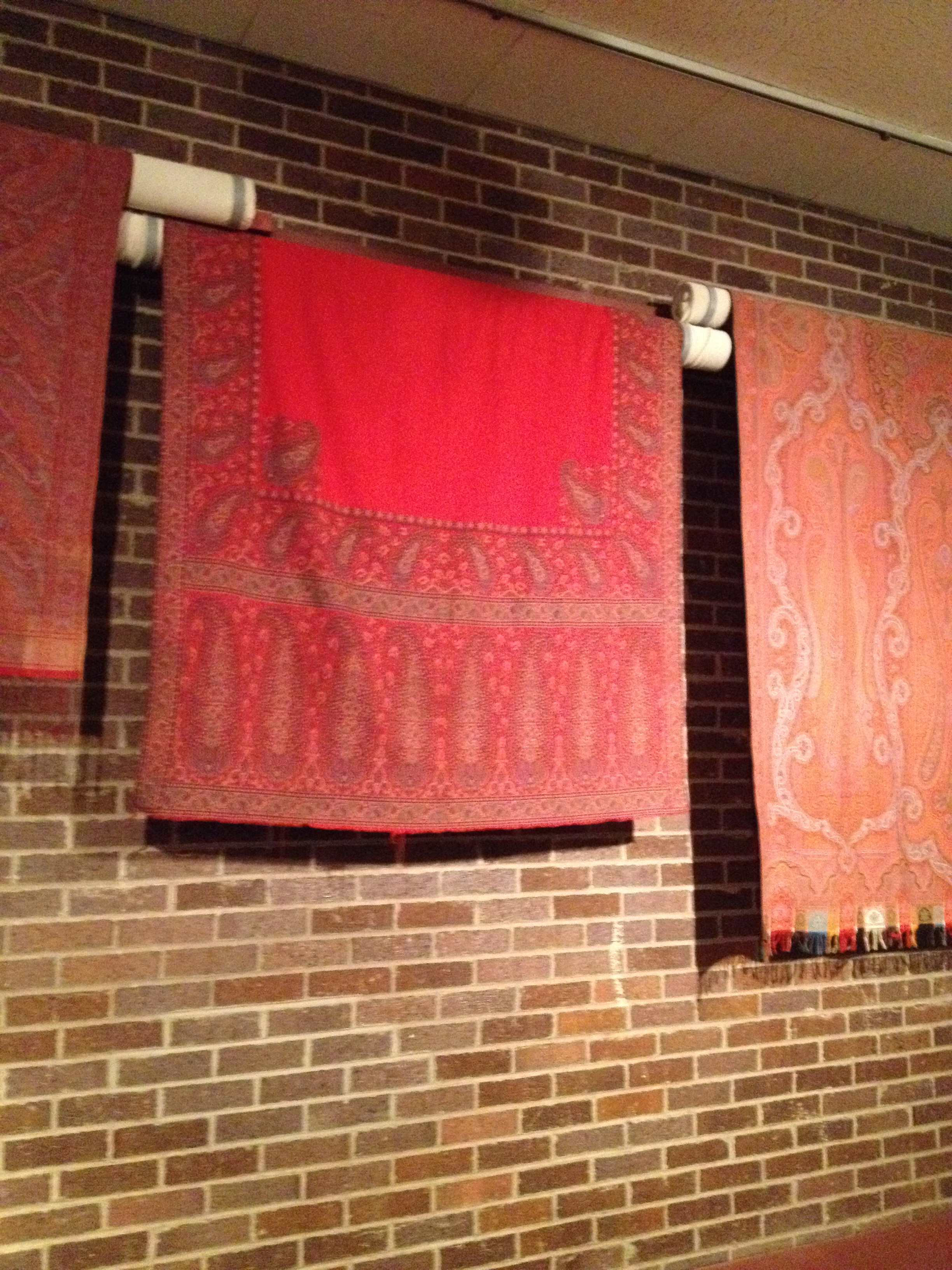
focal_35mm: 35
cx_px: 476
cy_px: 635
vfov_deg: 52.6
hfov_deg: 40.7
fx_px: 1283
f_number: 2.4
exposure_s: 1/15
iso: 800
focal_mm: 4.28
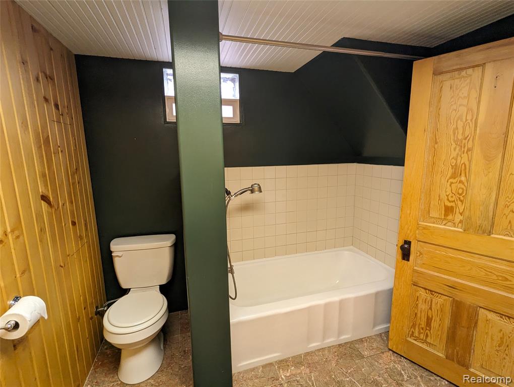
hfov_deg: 94.4
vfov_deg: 78.2
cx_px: 257
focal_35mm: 16
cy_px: 194
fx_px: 238
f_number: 2.2
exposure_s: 1/24
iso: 334
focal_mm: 2.35
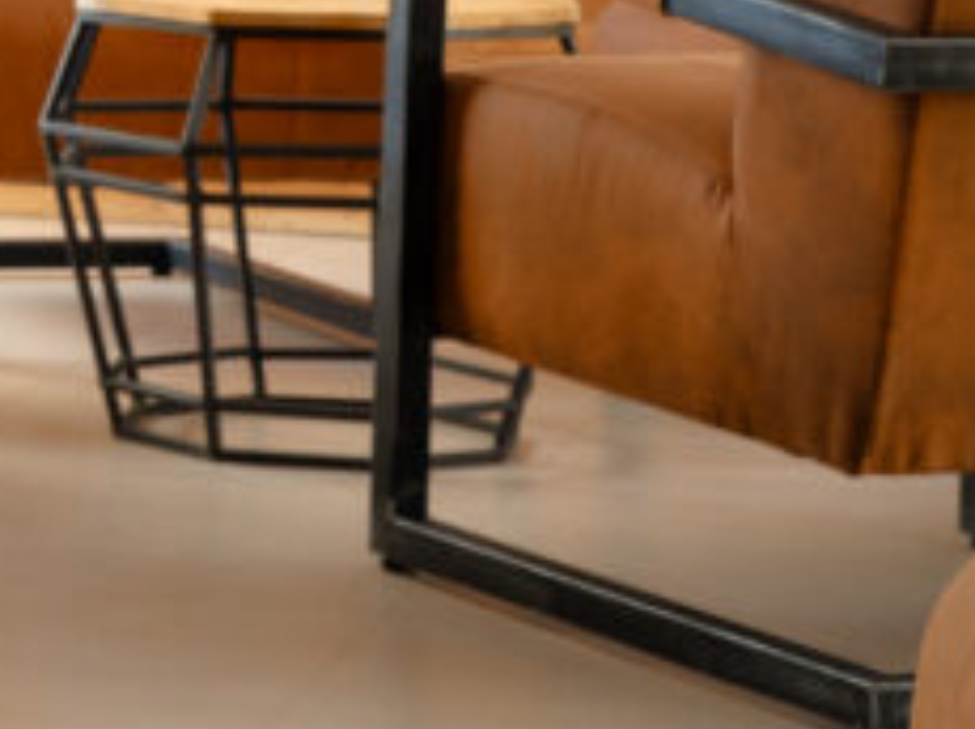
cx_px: -742
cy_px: -197
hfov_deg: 11.3
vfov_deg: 9.0
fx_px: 4586
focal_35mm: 163
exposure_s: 1/5
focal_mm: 38
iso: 200
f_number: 8
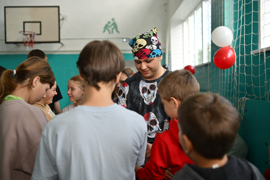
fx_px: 262
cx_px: 135
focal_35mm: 35
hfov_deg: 54.4
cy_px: 90
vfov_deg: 37.9
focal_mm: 35
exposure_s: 1/320
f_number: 2.2
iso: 200
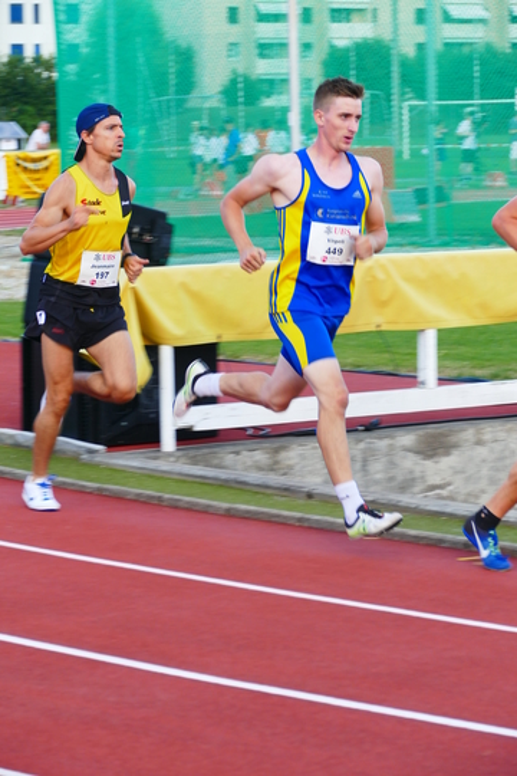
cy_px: 388
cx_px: 258
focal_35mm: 154
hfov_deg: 8.9
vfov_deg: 13.3
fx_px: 3317
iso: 125
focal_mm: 56.08
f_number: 3.9
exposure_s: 1/125
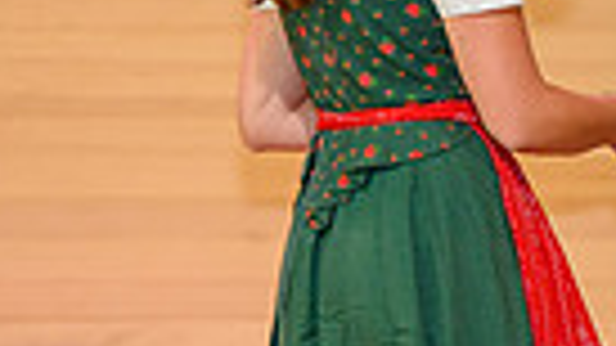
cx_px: 653
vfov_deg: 2.3
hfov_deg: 4.0
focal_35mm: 537
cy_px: 197
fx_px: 8770
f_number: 5
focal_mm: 105
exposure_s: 1/200
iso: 2000
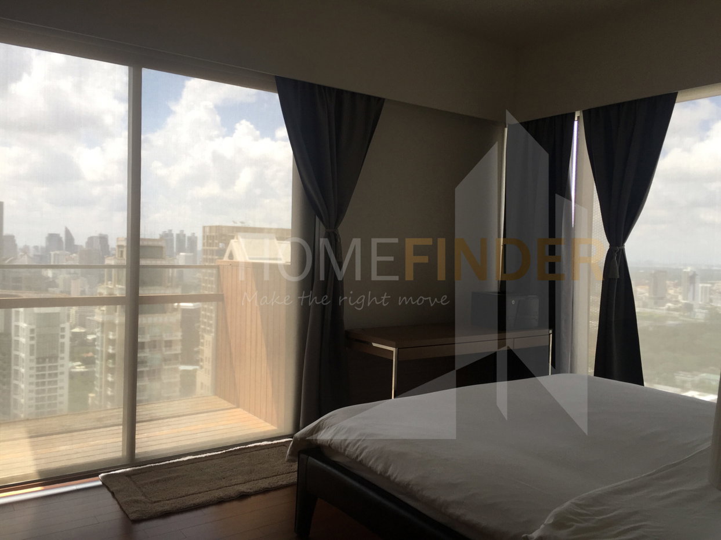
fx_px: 604
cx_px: 360
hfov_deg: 61.7
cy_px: 270
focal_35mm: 29
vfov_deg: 48.2
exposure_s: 1/100
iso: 32
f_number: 2.2
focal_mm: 4.15
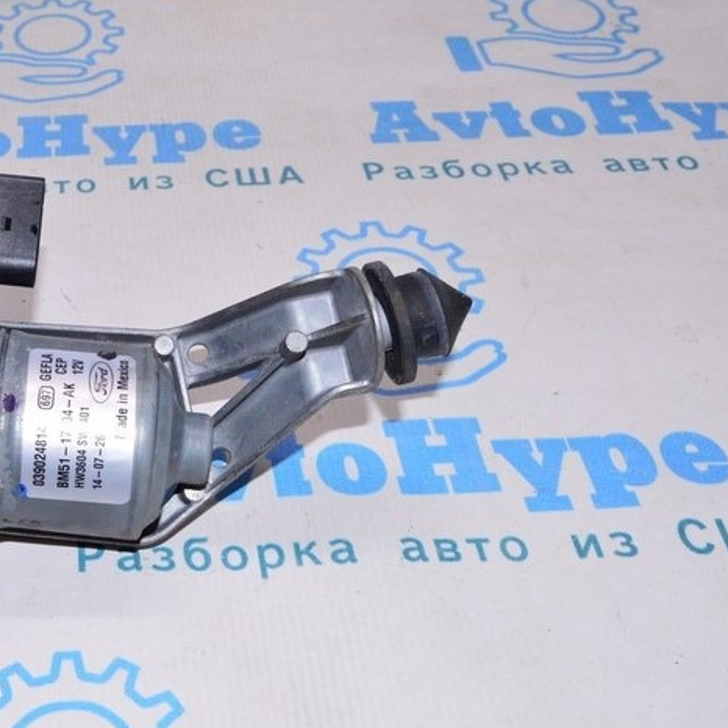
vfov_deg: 30.5
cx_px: 8
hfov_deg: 28.7
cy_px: 298
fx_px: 1332
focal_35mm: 56
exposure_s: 1/200
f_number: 8
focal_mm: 20
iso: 1600
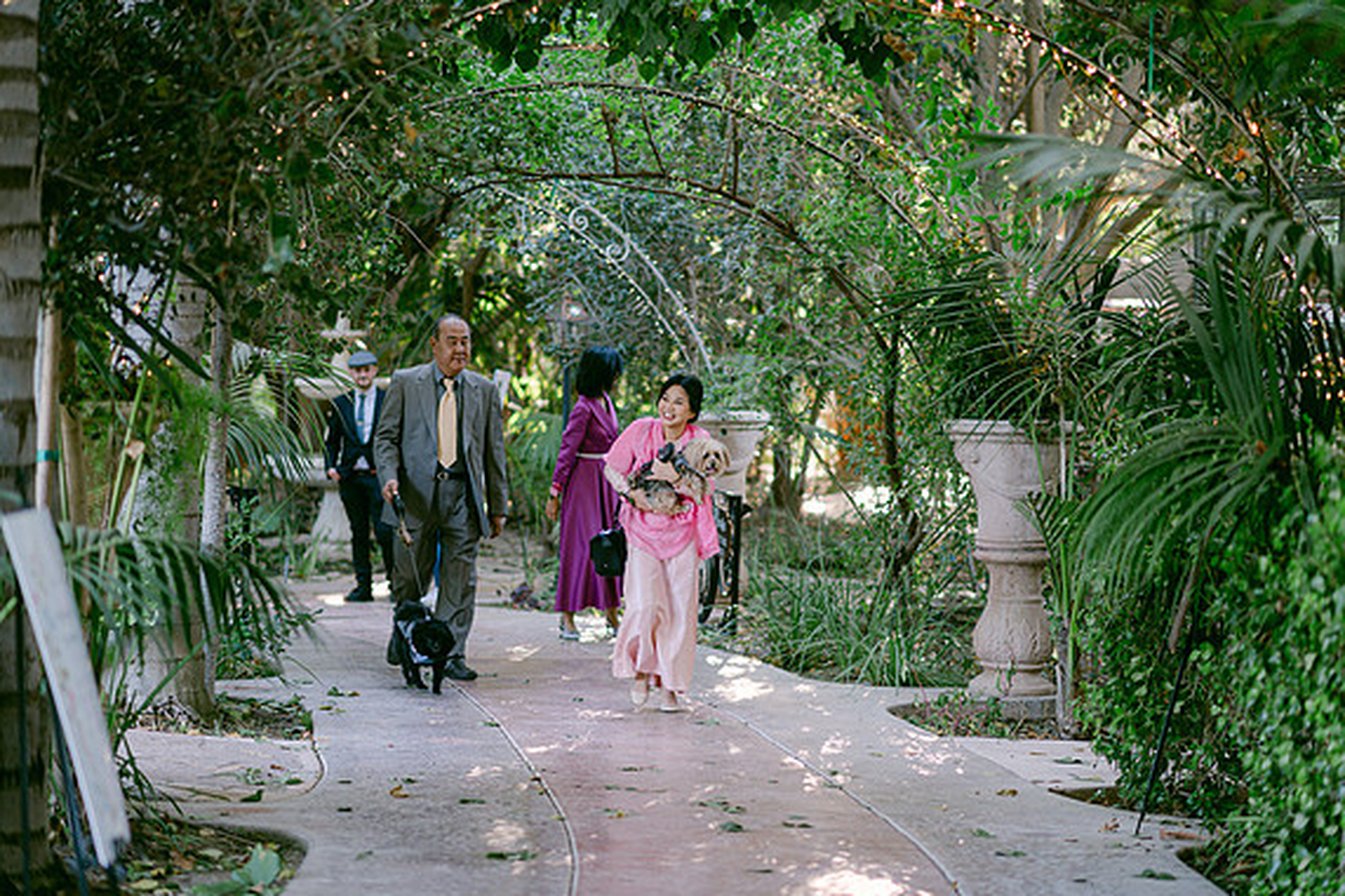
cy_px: 449
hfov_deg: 23.4
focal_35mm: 87
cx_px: 670
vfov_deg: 15.7
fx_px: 3249
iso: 400
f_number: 1.8
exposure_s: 1/100
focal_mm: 85
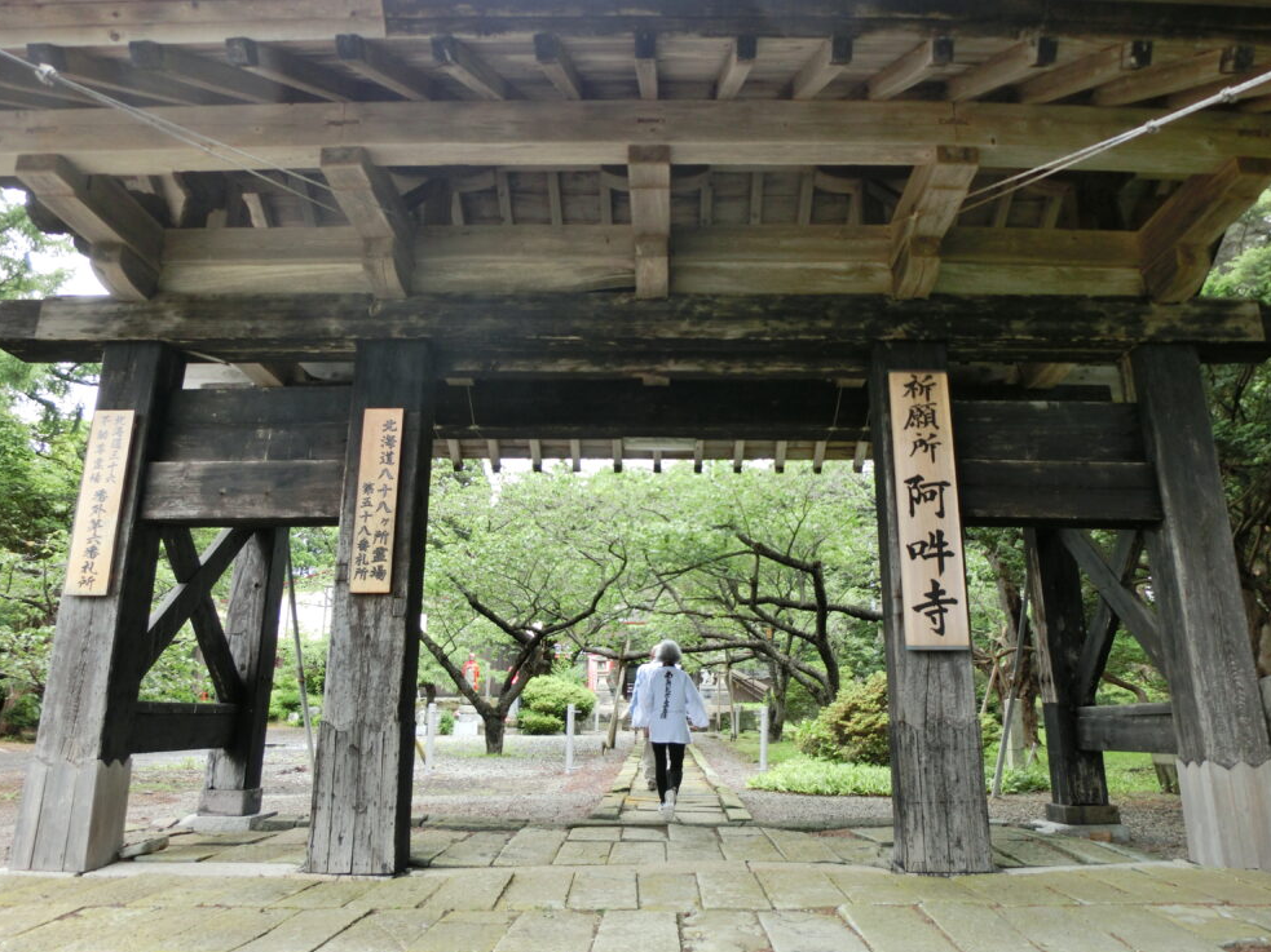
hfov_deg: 69.4
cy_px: 465
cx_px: 656
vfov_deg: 54.9
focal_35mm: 25
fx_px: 918
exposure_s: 1/125
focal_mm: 4.24
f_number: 3
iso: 80
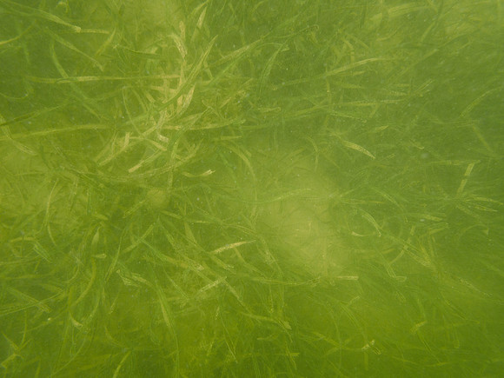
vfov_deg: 54.9
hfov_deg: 69.4
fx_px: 364
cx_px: 252
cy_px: 189
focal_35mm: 25
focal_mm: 4.5
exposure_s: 1/200
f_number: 2.8
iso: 100
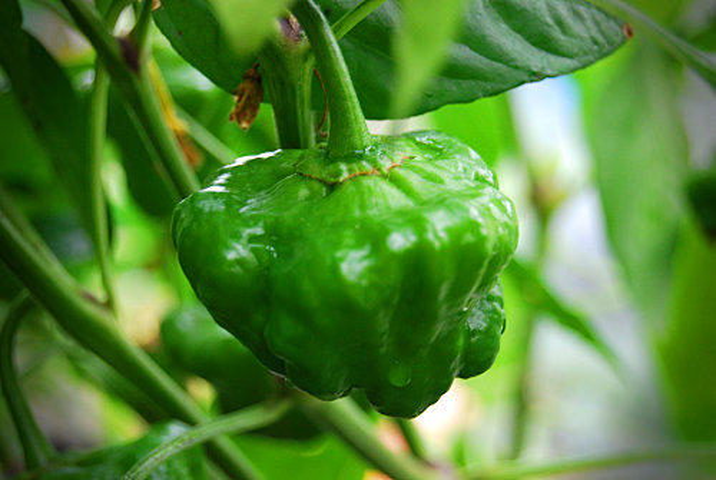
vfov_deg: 16.6
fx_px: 1643
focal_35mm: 82
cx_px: 358
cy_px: 240
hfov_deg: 24.6
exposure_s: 1/30
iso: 450
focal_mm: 55
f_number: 5.6
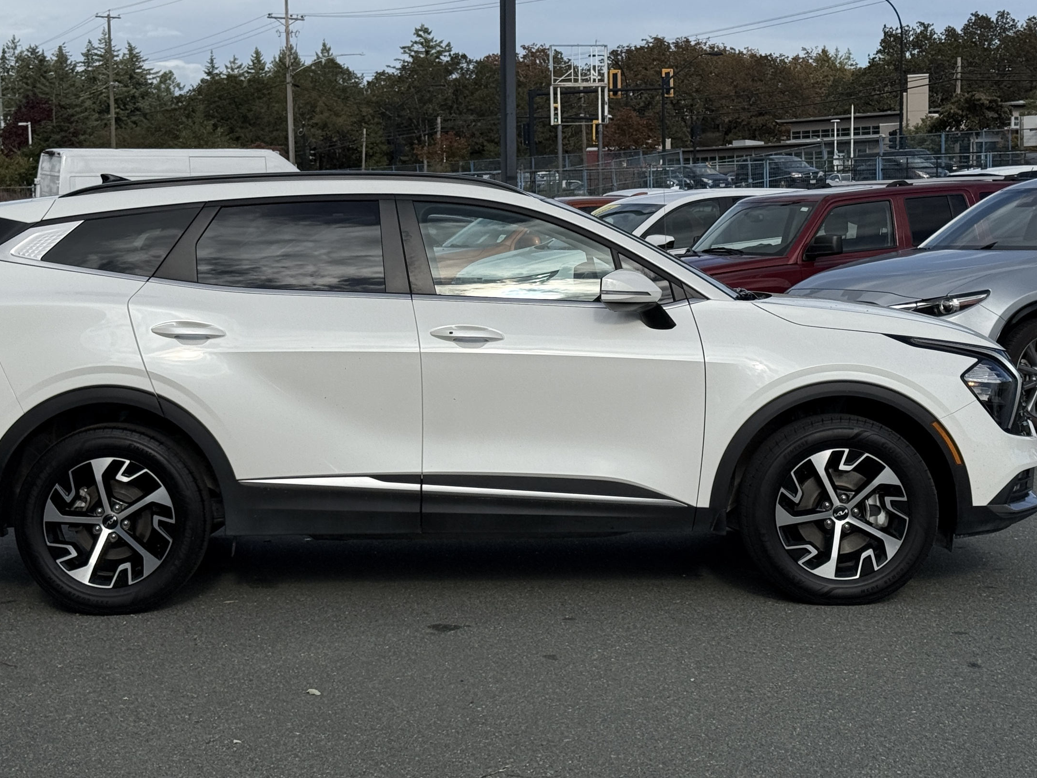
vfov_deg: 22.9
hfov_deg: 30.2
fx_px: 1917
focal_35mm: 64
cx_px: 444
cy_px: 348
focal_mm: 6.76
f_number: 1.78
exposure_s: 1/7874
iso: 64
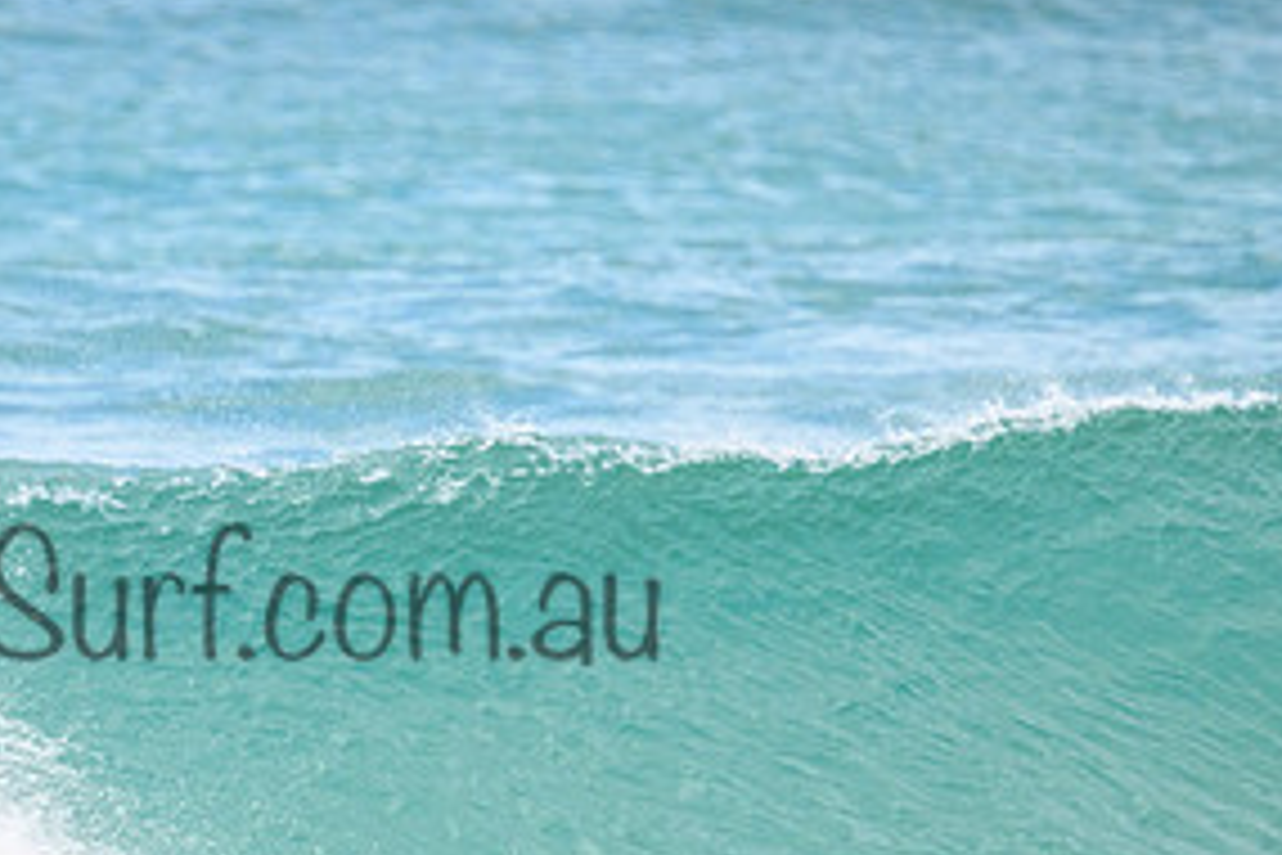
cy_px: 556
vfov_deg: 0.8
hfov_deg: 1.3
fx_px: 58042
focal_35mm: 1630
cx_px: 184
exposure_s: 1/2000
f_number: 11
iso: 1600
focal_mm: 800
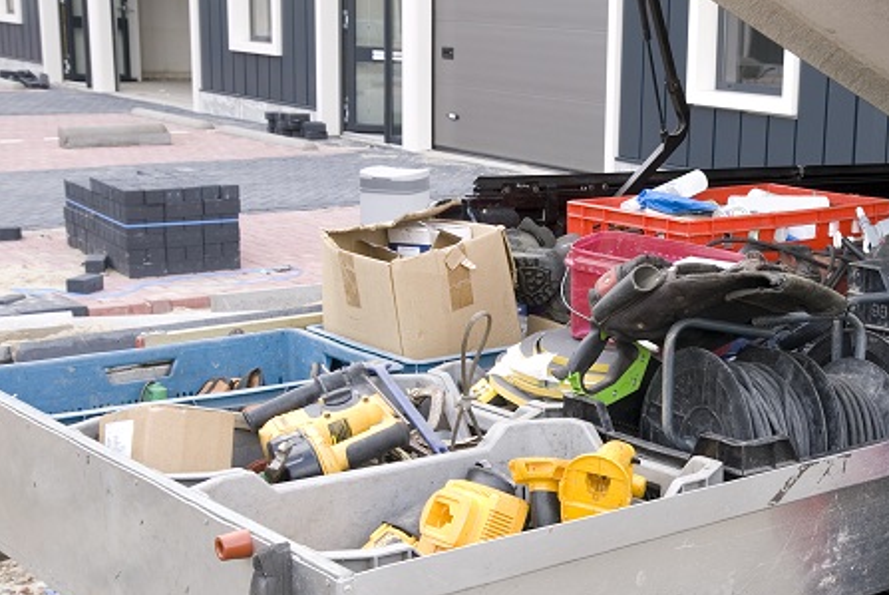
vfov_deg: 23.0
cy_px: 383
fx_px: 1458
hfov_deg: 32.9
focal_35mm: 59
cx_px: 712
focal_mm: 22
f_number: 7.1
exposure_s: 1/15
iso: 100
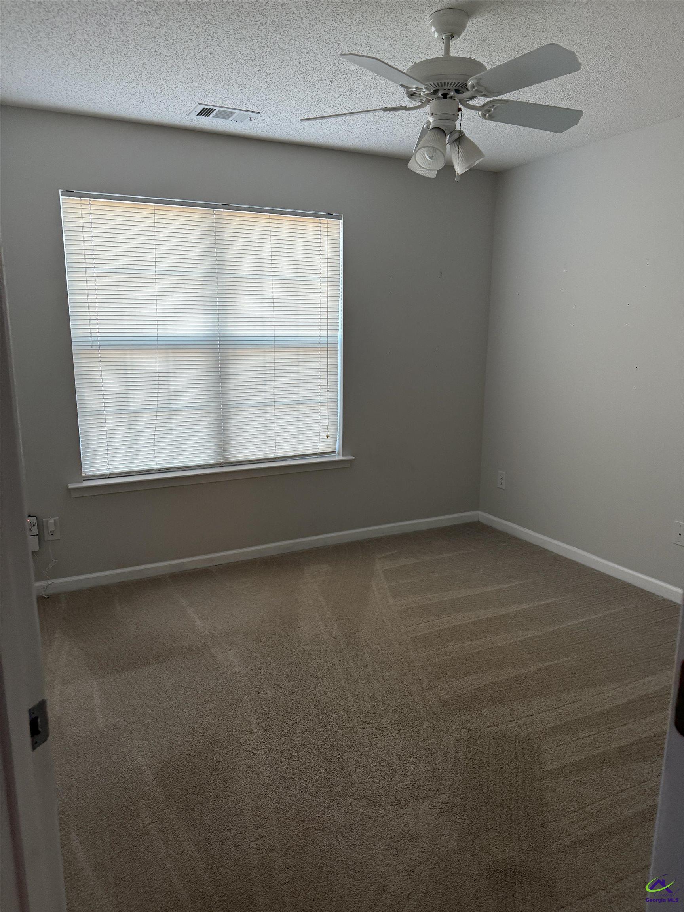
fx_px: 632
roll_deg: +1.0
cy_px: 456
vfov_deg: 71.6
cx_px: 342
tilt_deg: -10.3
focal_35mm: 24
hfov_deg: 56.8
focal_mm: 6.76
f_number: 1.78
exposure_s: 1/63
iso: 200
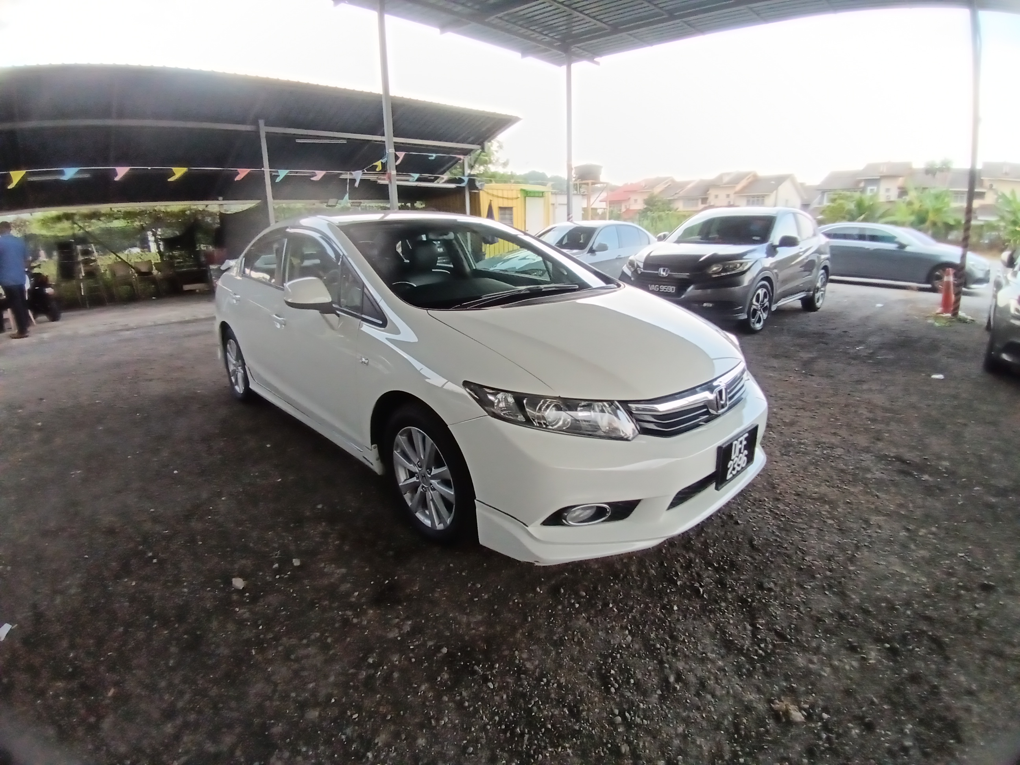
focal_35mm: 17
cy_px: 382
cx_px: 510
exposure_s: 1/100
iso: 179
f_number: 2.2
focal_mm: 1.46
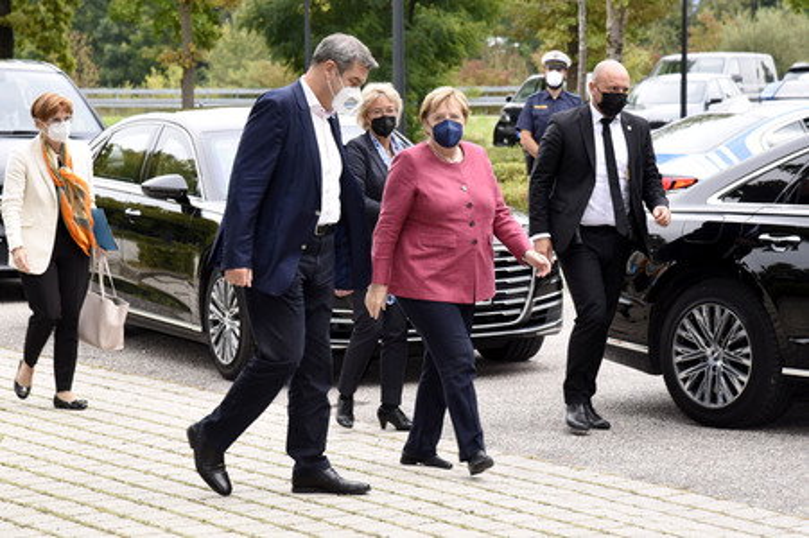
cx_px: 404
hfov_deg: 17.1
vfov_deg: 11.4
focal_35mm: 120
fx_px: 2695
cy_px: 269
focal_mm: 120
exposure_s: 1/160
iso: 500
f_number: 8
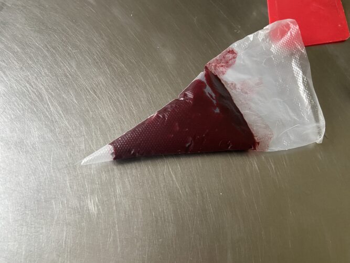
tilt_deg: -63.5
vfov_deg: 53.0
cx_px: 175
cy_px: 132
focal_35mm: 26
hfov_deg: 67.3
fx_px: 263
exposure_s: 1/60
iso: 400
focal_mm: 4.25
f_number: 1.8
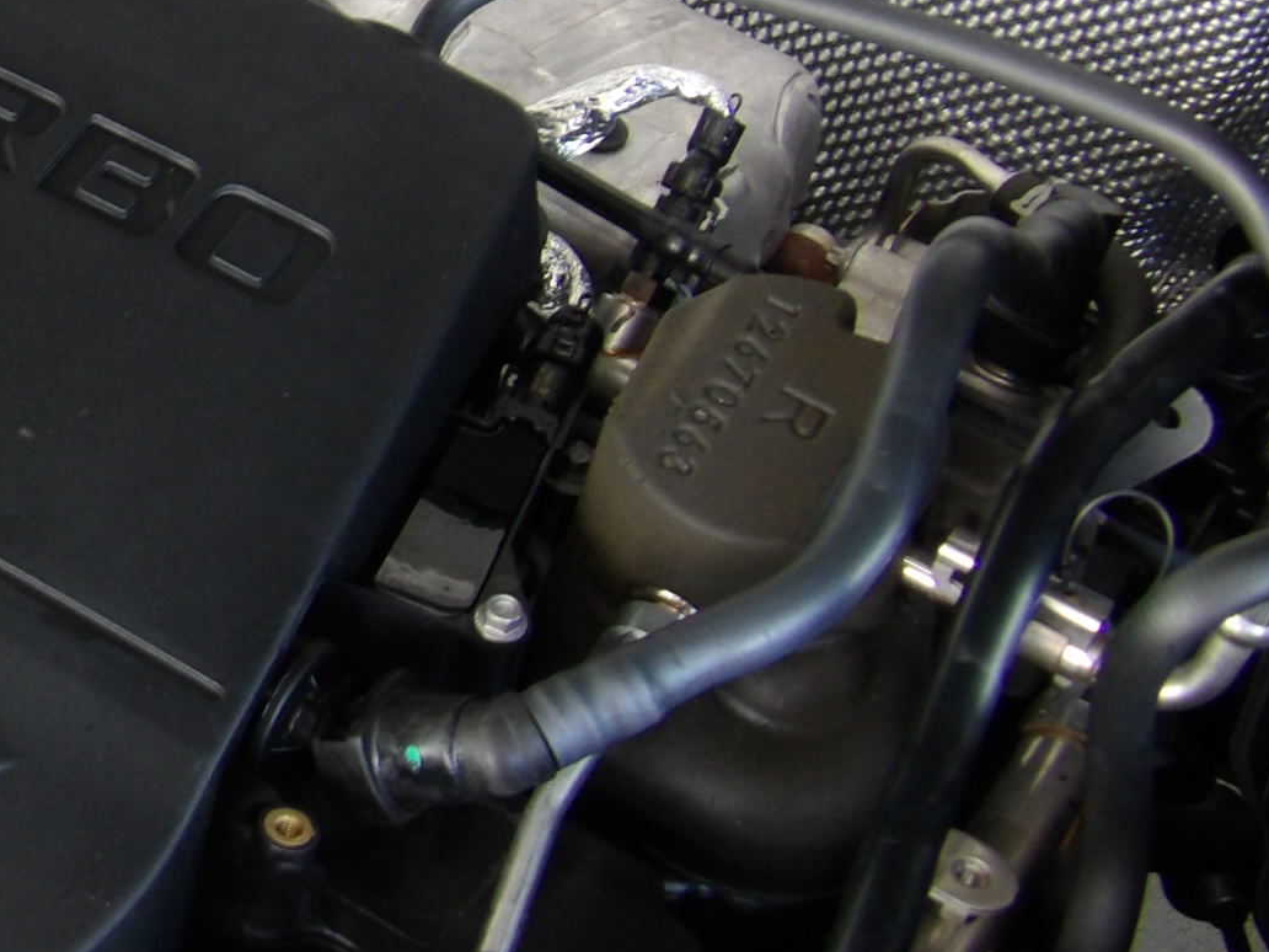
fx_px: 3593
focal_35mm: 98
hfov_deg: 19.0
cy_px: 363
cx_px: -220
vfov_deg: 15.1
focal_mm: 7
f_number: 3.7
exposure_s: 1/30
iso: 200
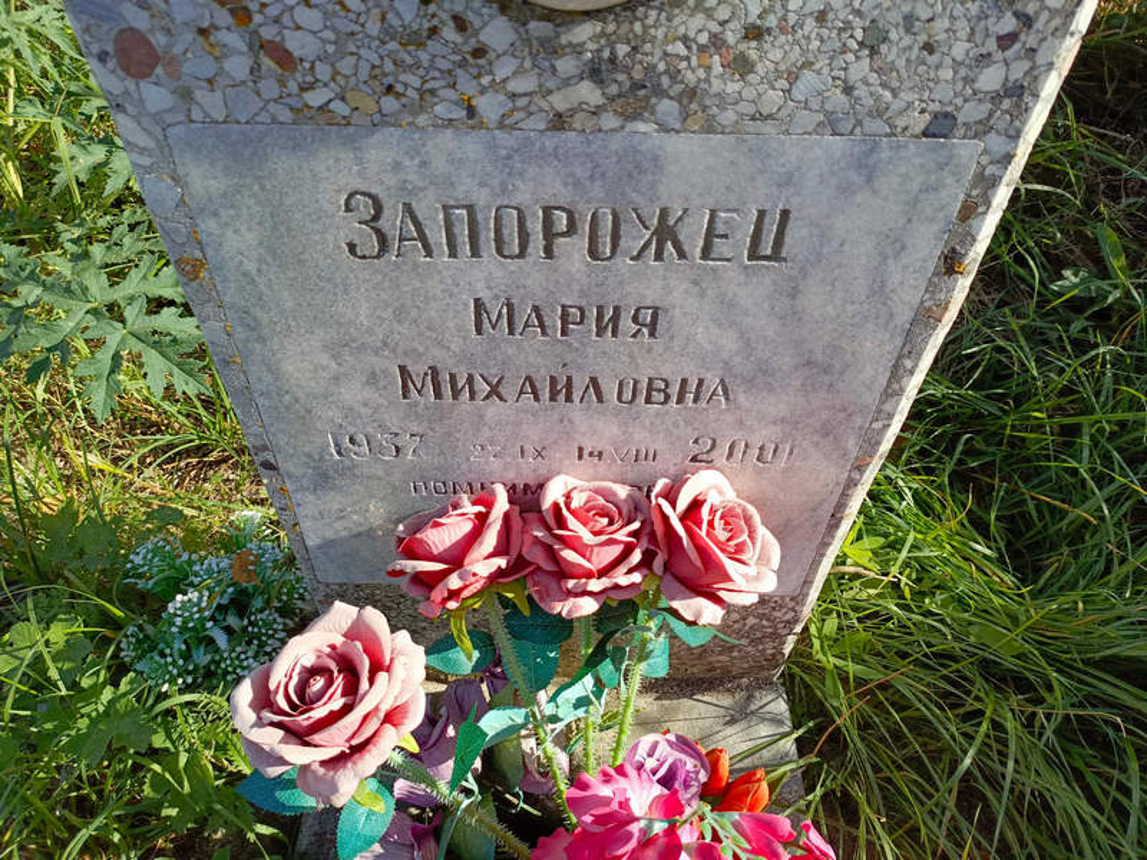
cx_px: 574
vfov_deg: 54.9
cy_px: 430
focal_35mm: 25
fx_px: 828
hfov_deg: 69.4
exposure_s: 1/658
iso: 115
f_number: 1.69
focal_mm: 4.76
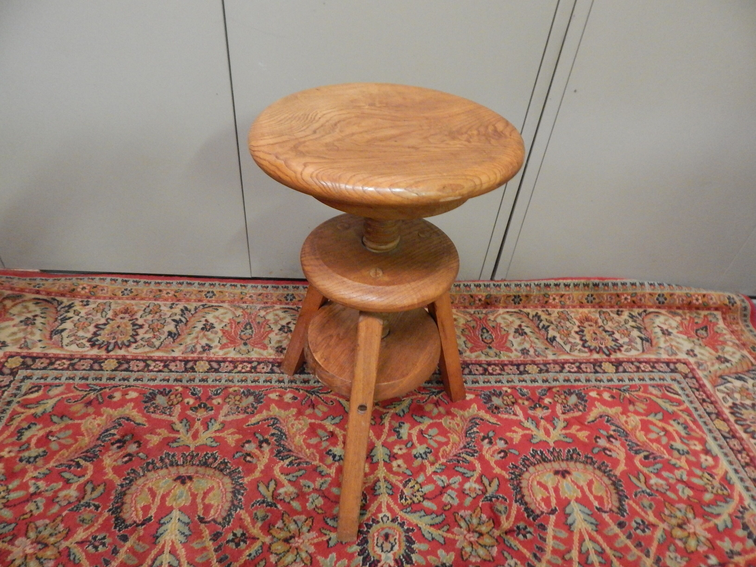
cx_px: 378
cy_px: 284
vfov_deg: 61.1
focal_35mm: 22
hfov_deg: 76.4
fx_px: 480
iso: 800
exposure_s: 1/8
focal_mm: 4
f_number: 3
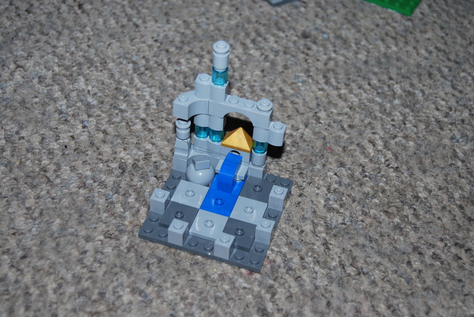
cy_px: 158
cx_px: 237
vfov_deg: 22.7
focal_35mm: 60
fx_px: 791
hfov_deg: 33.4
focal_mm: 40
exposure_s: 1/60
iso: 200
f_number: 5
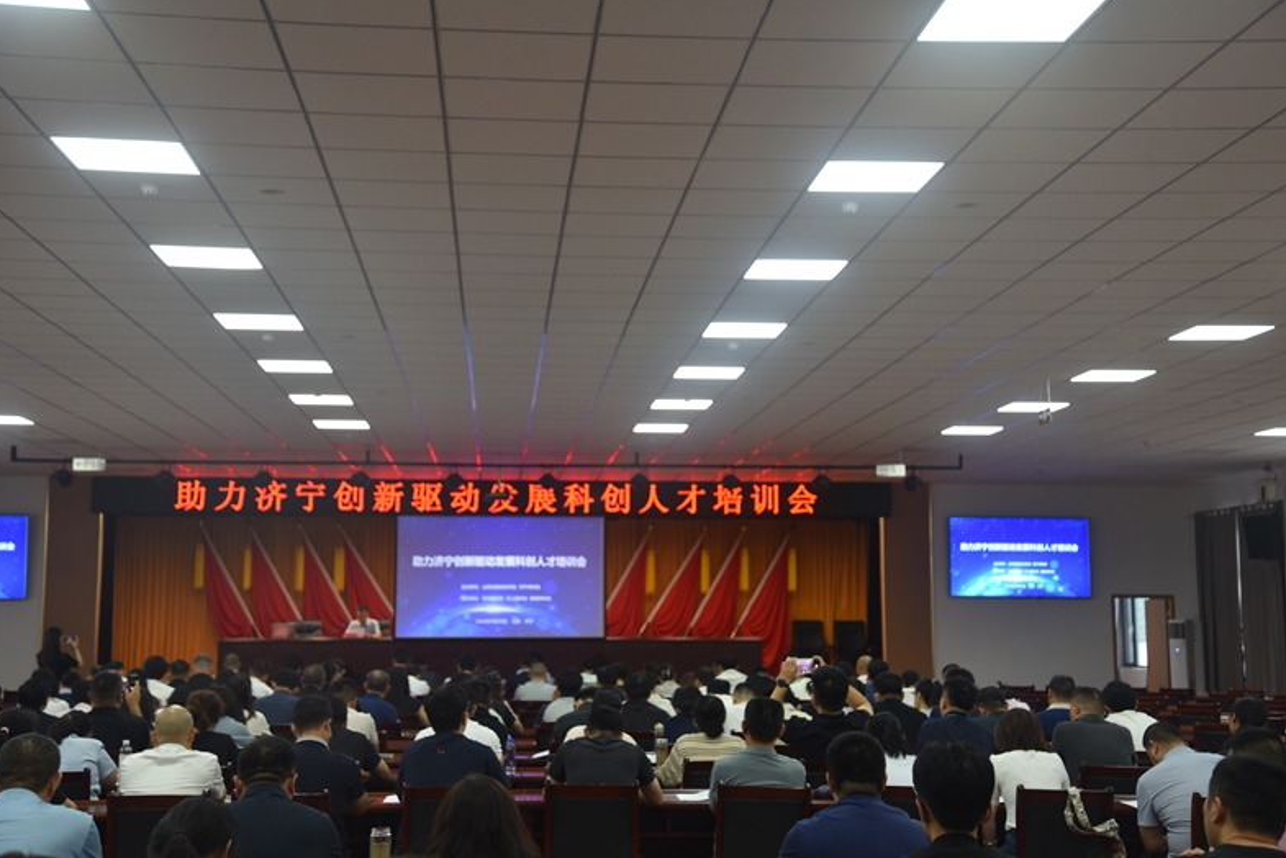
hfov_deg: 37.5
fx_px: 1894
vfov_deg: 25.5
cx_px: 645
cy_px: 431
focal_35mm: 53
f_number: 4.2
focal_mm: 52
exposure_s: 1/60
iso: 720
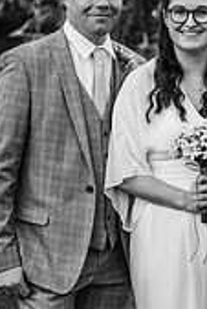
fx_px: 1601
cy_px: 181
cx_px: 235
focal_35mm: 186
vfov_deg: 11.0
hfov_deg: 7.3
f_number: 2.8
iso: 100
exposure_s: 1/500
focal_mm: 70
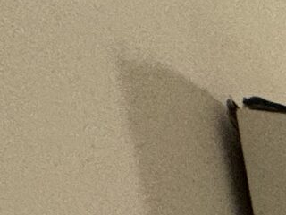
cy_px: 823
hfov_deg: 8.3
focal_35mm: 112
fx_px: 925
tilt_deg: -13.2
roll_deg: +0.8
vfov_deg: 8.3
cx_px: 1130
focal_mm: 2.22
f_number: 2.2
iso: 125
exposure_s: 1/100
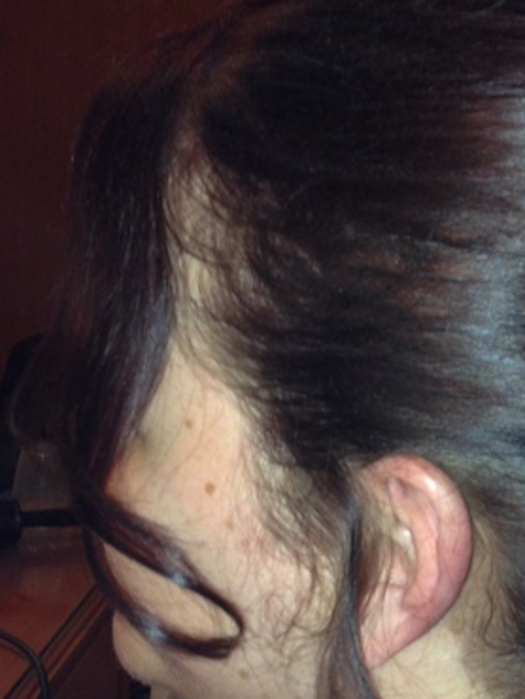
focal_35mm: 76
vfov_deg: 25.3
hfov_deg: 18.9
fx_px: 1535
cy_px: 528
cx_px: 512
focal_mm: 4.12
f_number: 2.4
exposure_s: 1/16
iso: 80
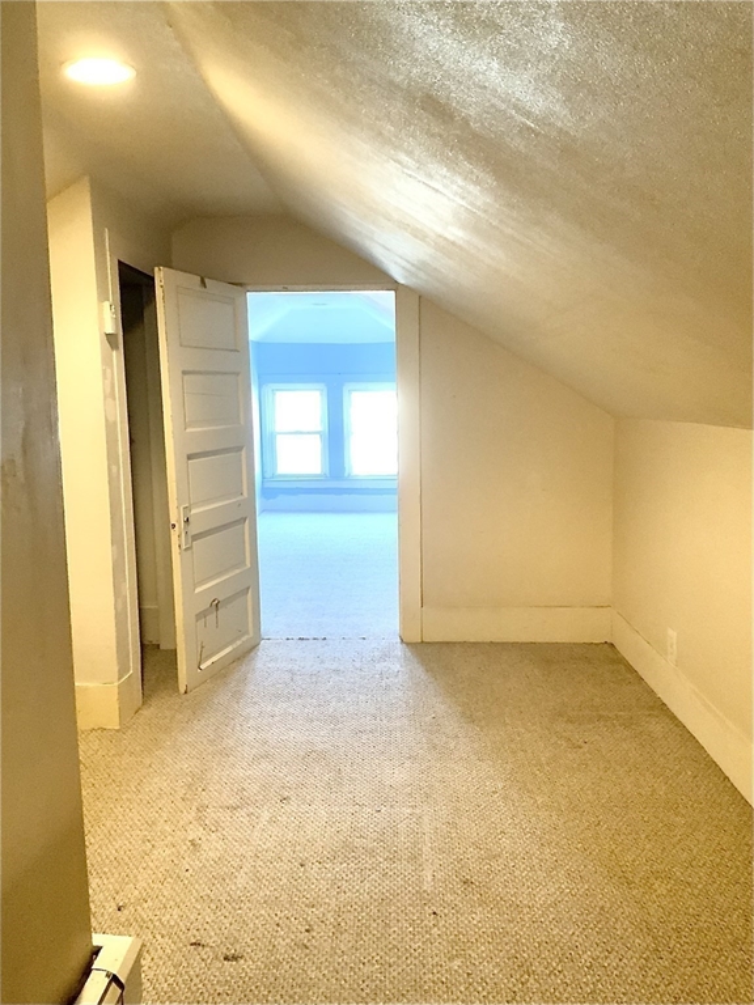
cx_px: 377
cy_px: 502
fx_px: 842
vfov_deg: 61.7
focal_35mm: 29
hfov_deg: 48.2
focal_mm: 3
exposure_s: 1/60
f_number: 1.8
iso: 250
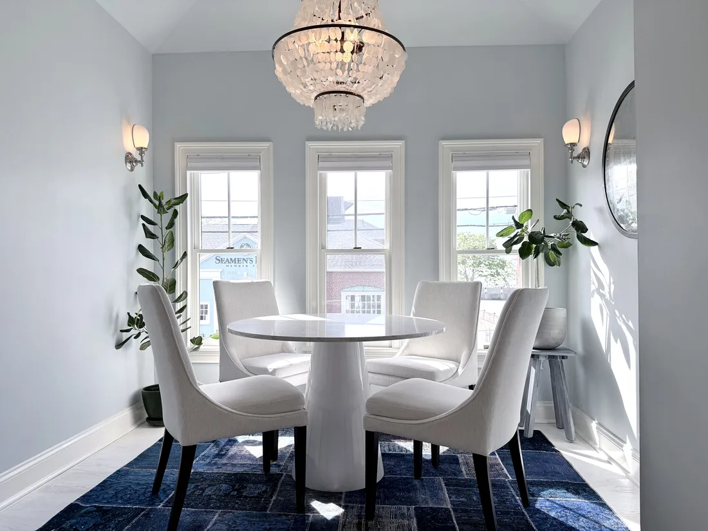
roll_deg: -0.2
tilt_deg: +1.5
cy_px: 266
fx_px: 491
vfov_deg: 56.8
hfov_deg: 71.6
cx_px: 354
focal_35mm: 24
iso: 100
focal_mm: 6.76
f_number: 1.78
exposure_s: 1/1075
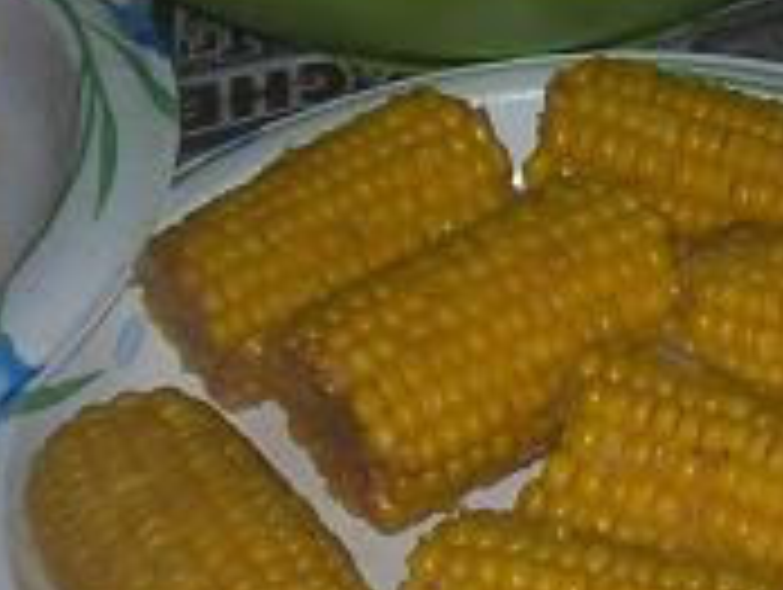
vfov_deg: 10.6
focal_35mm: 140
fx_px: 3171
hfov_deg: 13.9
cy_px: 279
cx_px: 758
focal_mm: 5.6
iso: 80
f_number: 2.7
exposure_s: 1/60
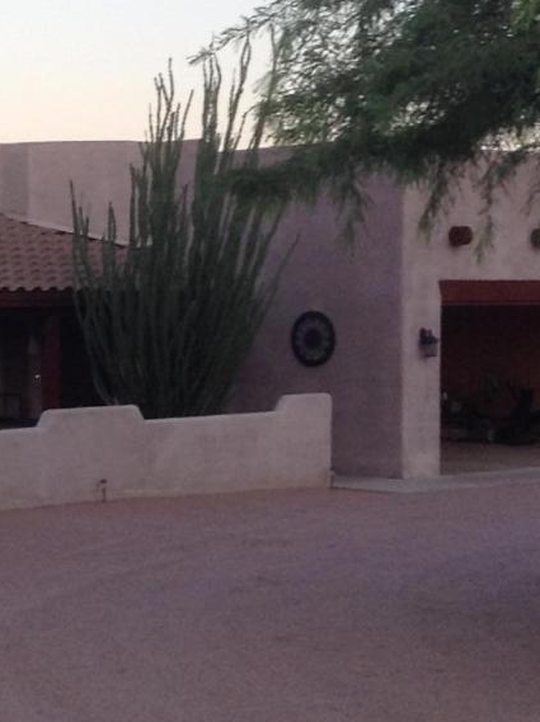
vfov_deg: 17.0
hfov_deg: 12.5
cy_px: 377
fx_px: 2419
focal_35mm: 116
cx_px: -46
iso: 25
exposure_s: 1/111
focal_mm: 3.3
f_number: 2.4
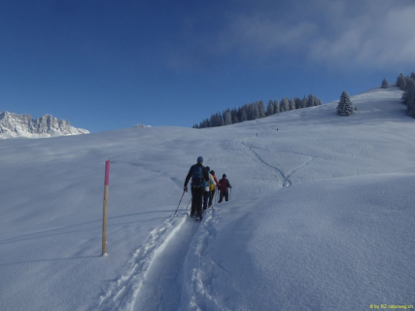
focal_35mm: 24
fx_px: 288
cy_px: 156
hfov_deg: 71.6
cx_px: 208
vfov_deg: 56.8
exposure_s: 1/1600
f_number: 4
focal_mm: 4.3
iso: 100
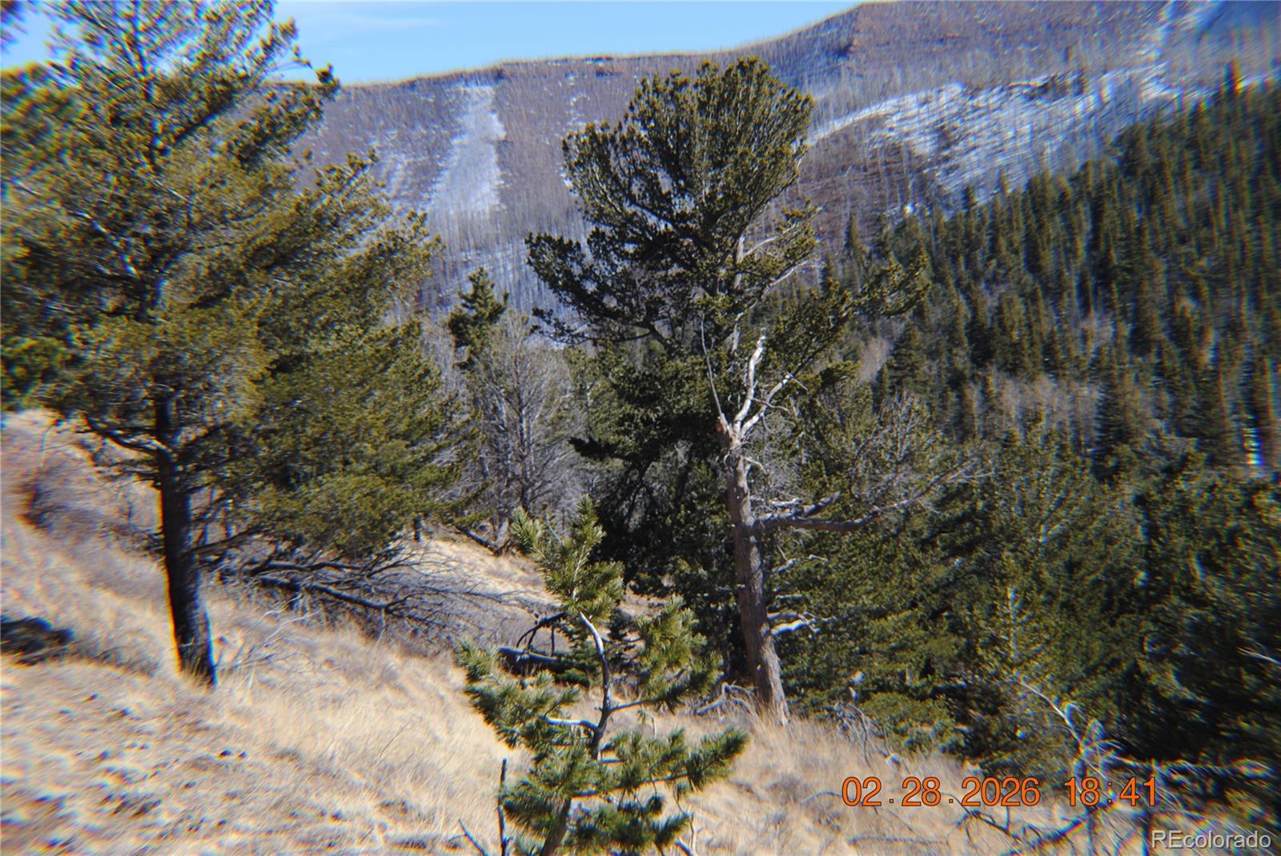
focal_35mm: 48
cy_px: 428
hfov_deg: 41.1
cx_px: 640
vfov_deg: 28.1
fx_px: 1710
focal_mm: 32
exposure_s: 1/200
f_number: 7.1
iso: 100
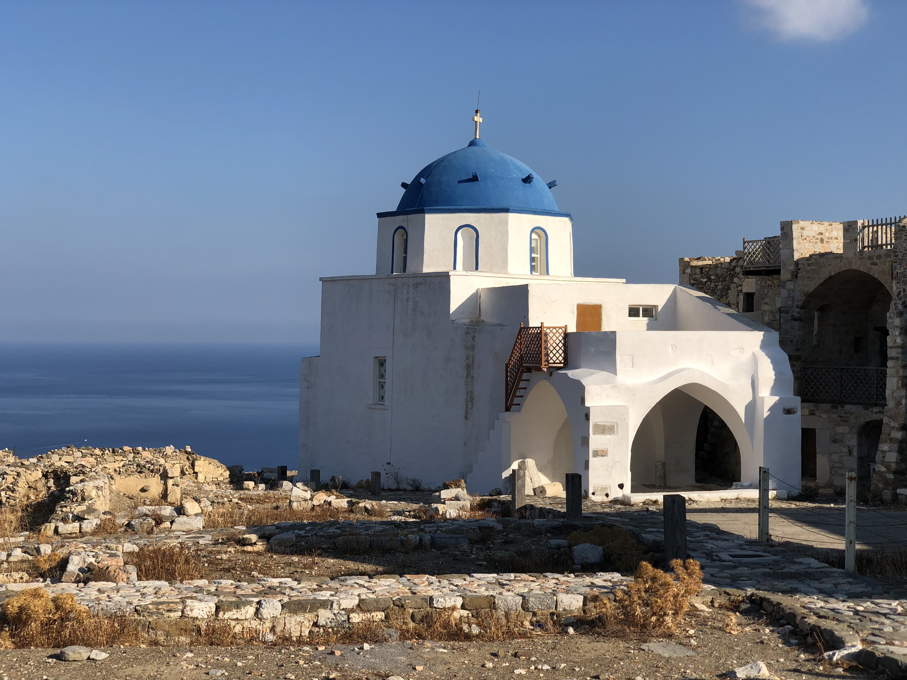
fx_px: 1362
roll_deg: +0.5
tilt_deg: +1.5
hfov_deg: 36.8
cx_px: 454
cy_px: 340
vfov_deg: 28.0
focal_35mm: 52
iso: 16
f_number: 2.4
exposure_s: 1/1372
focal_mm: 6
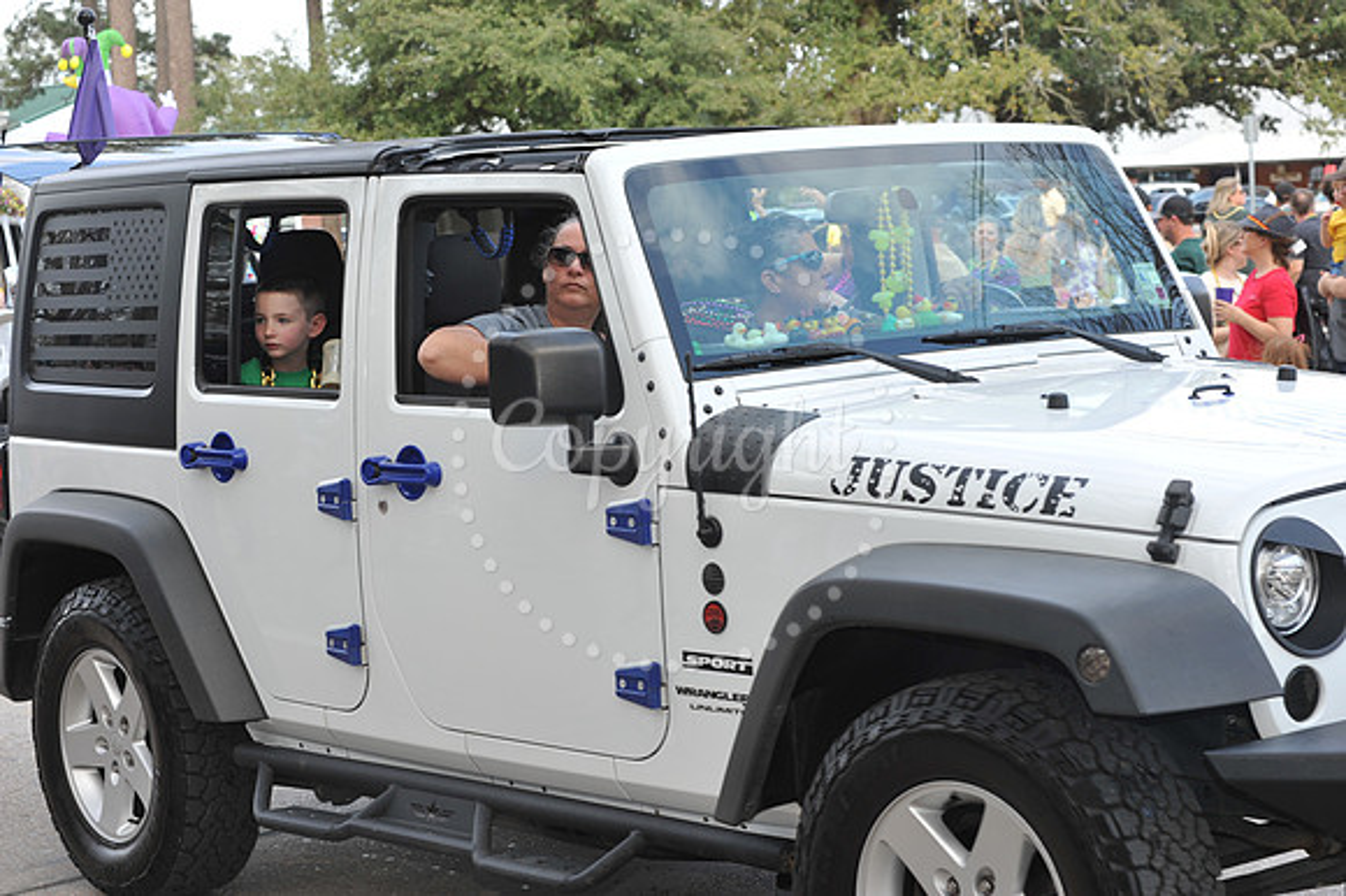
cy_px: 448
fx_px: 2989
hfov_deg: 25.4
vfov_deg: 17.0
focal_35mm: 80
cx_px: 673
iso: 250
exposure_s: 1/80
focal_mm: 80
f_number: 9
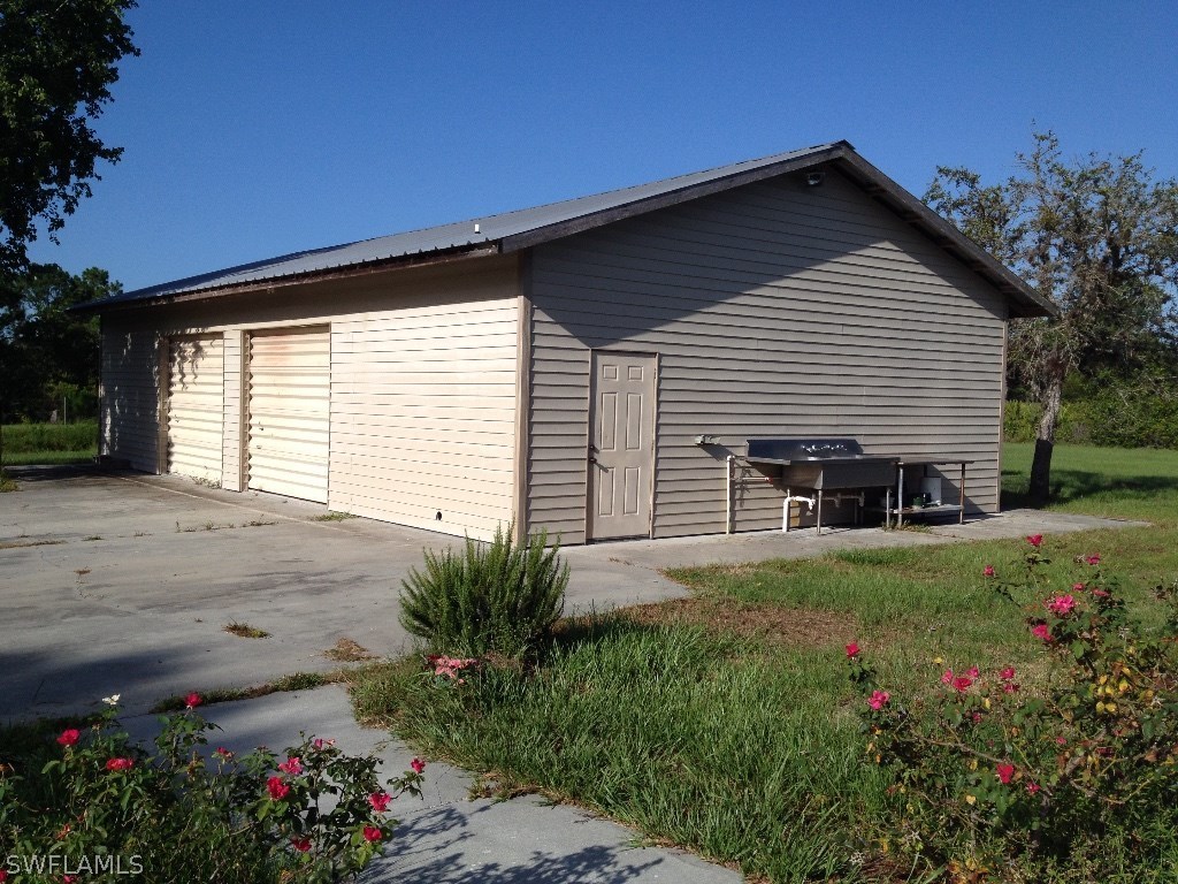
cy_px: 442
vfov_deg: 40.7
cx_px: 589
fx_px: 1191
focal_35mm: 35
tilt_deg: -2.3
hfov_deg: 52.6
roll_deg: -1.7
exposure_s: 1/2404
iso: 50
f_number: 2.4
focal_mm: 4.28
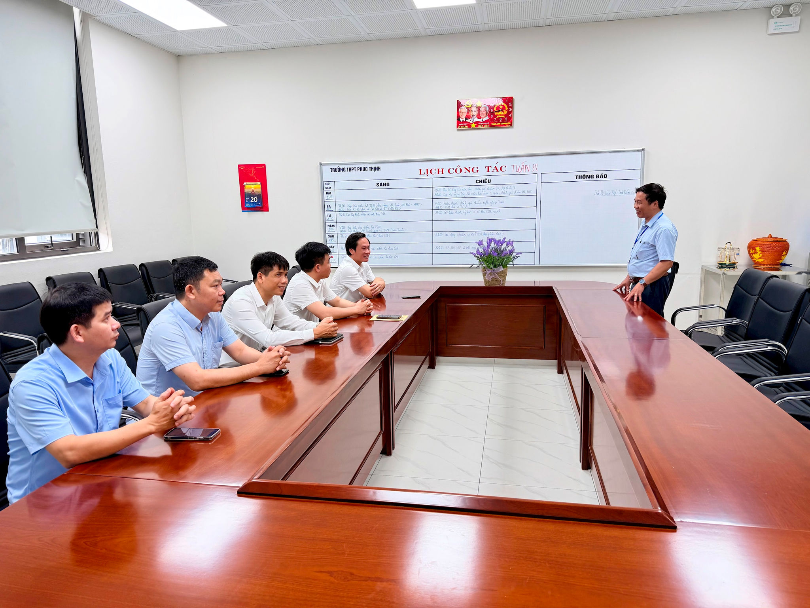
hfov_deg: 71.6
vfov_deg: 56.8
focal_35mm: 24
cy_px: 304
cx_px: 405
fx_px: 562
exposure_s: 1/100
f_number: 1.78
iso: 50
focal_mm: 6.76
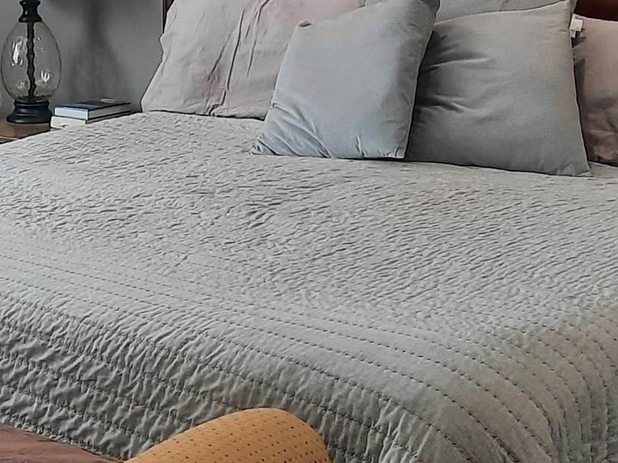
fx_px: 1642
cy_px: 23
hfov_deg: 20.9
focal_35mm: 92
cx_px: 86
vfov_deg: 15.8
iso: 125
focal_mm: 4.6
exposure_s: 1/60
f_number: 2
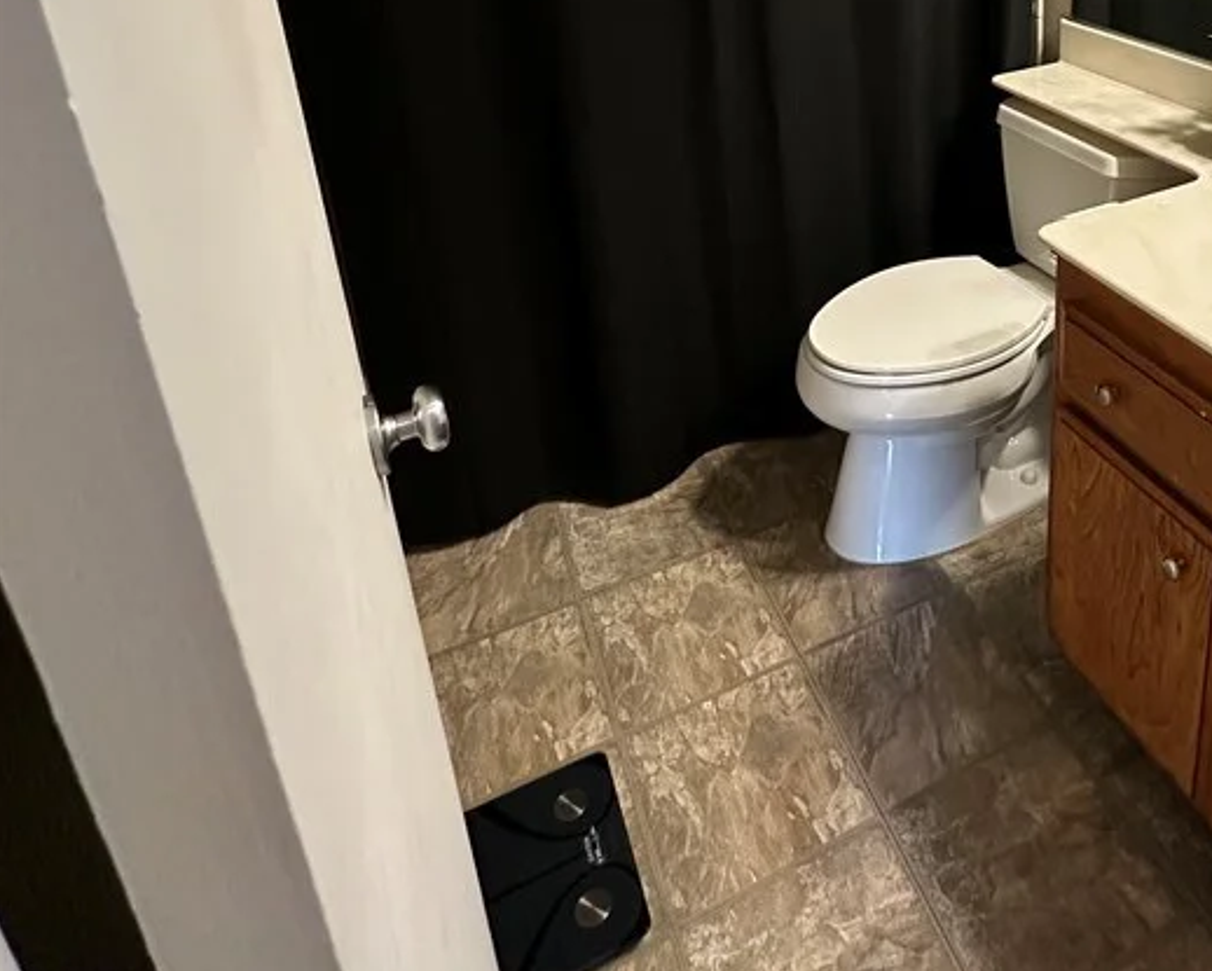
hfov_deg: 60.9
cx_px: 894
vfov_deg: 47.7
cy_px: 96
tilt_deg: -17.9
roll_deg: +0.5
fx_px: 969
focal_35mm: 27
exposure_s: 1/60
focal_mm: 2.22
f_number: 2.2
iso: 400
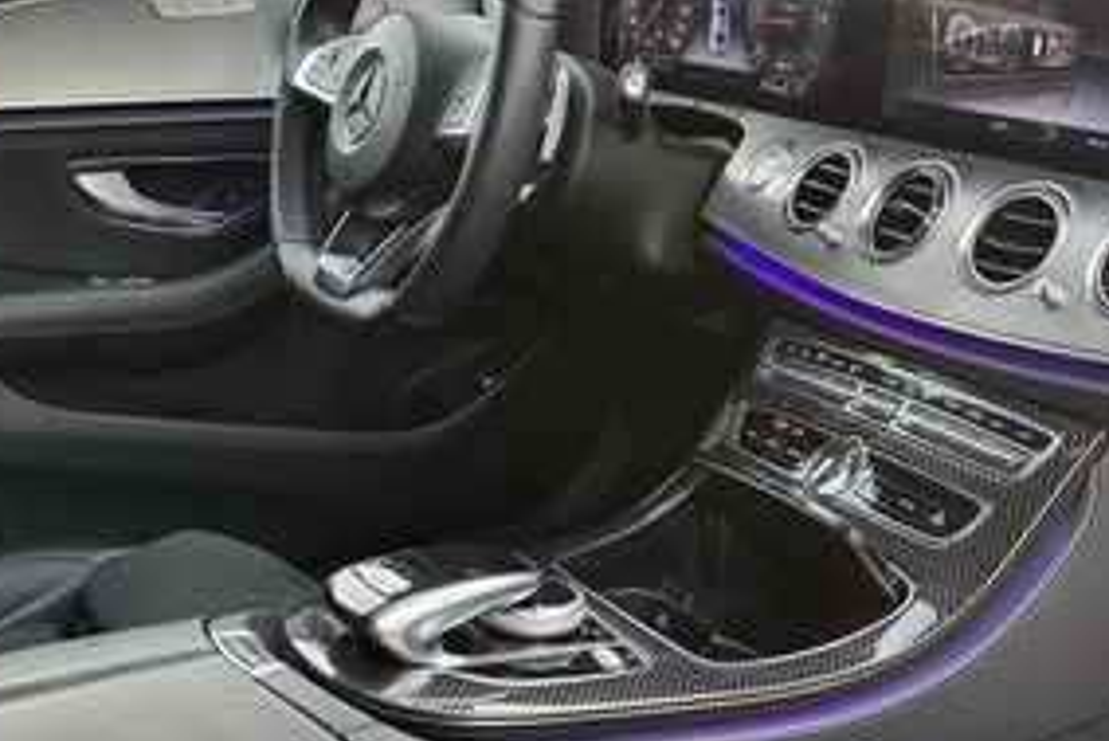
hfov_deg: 35.5
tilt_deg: -18.9
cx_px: 684
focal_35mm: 56
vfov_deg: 24.2
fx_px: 1726
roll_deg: +1.8
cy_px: 423
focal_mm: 6.76
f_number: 1.78
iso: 200
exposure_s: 1/83
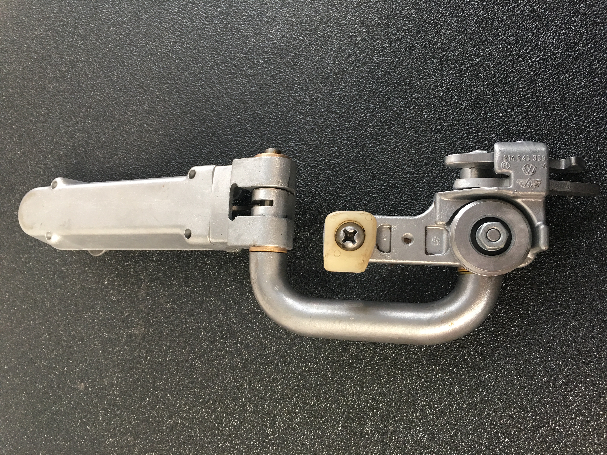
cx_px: 304
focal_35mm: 29
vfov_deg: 48.2
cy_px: 228
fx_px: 509
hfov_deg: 61.7
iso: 64
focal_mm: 4.15
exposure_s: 1/33
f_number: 2.2
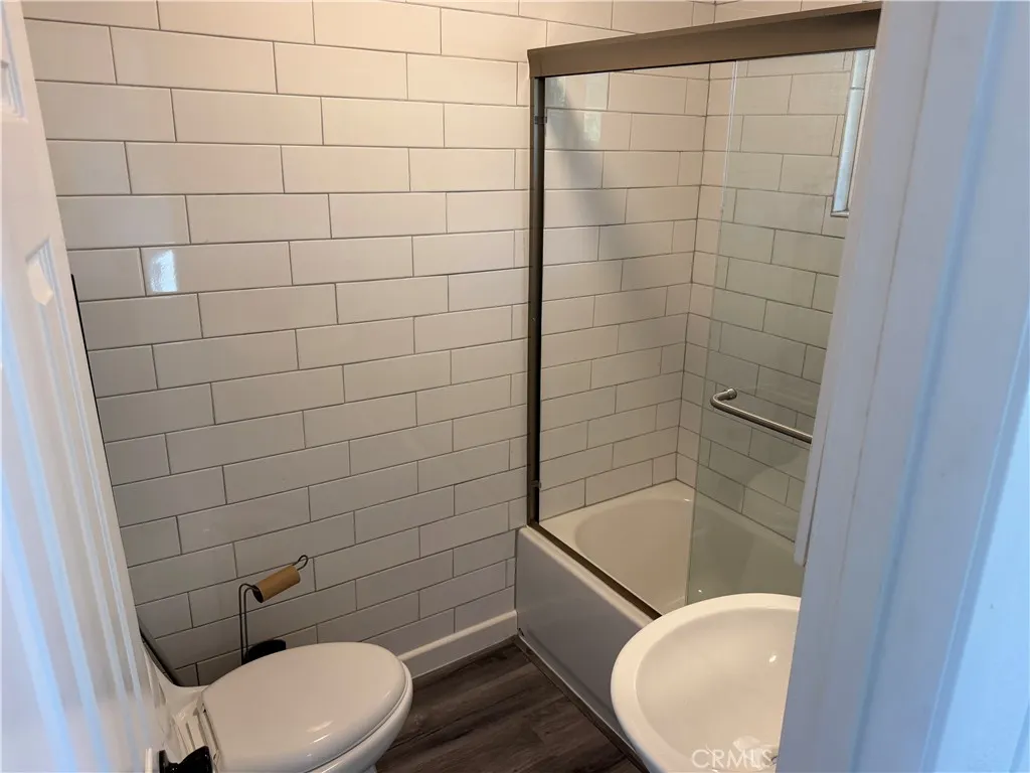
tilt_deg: -19.2
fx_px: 714
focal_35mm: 24
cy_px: 386
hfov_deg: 71.6
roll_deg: +0.1
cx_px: 515
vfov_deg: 56.8
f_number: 1.78
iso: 160
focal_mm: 6.76
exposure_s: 1/120
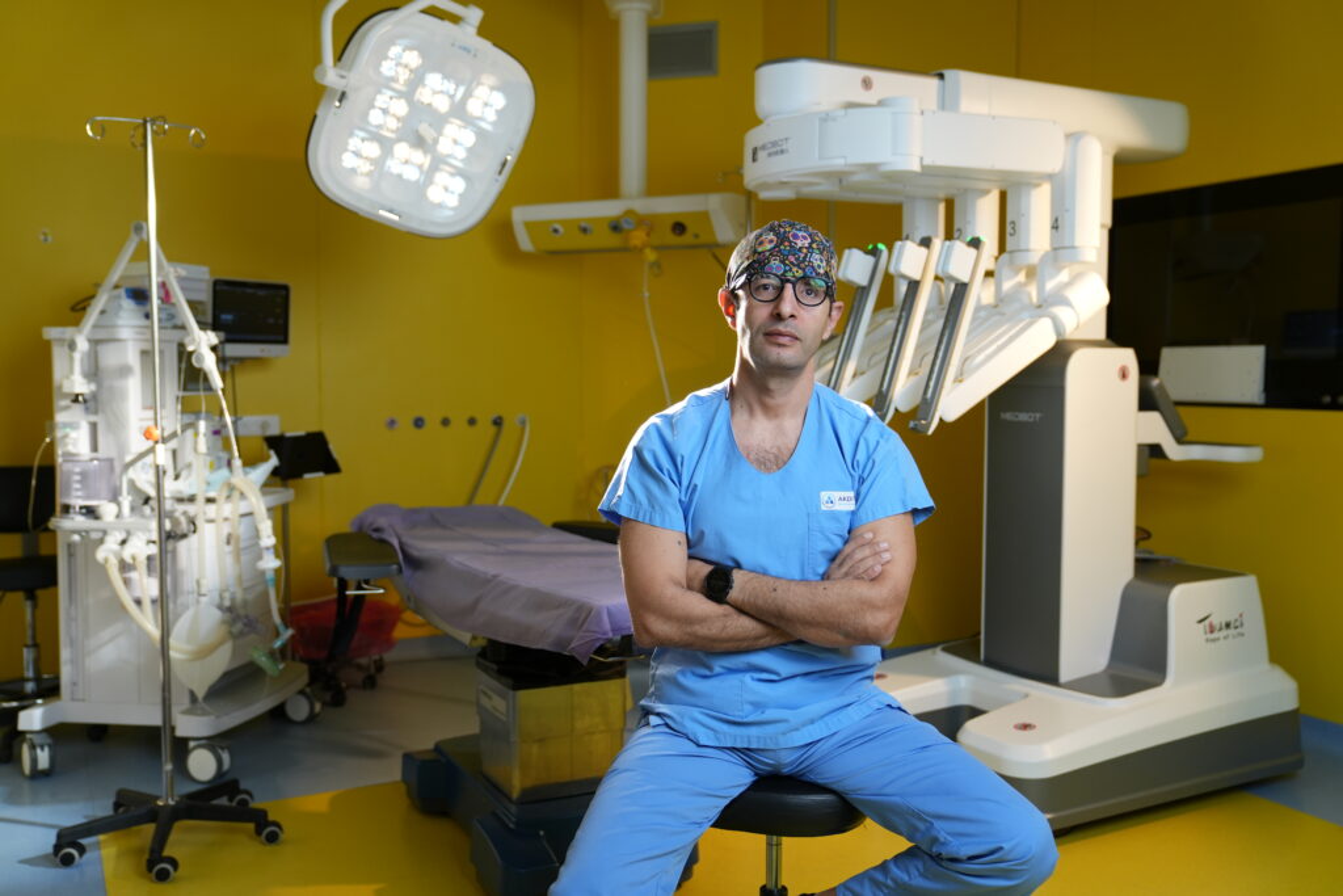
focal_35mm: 33
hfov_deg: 57.2
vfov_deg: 40.0
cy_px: 448
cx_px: 672
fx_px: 1231
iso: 640
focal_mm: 33
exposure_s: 1/200
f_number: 2.8
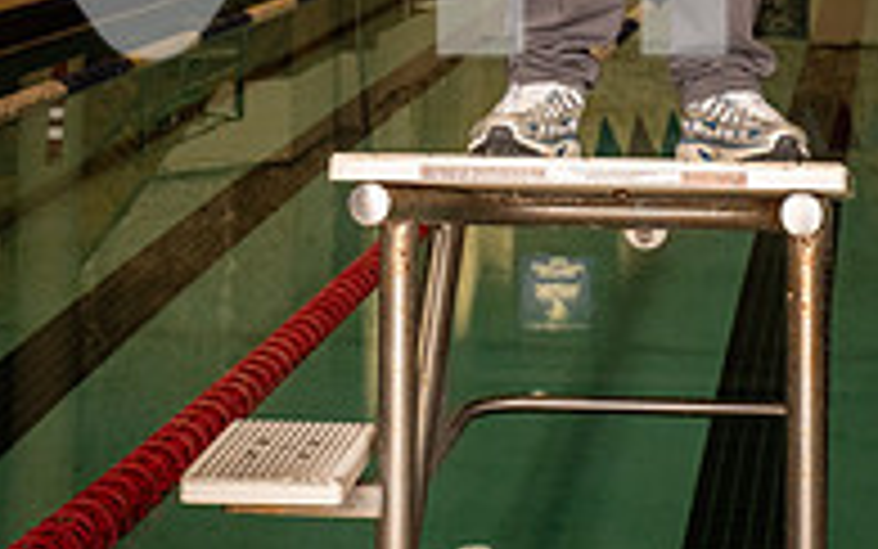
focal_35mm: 108
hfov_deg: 19.2
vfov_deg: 11.4
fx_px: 2585
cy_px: -396
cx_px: 599
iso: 1000
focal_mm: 46
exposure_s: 1/400
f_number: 6.3
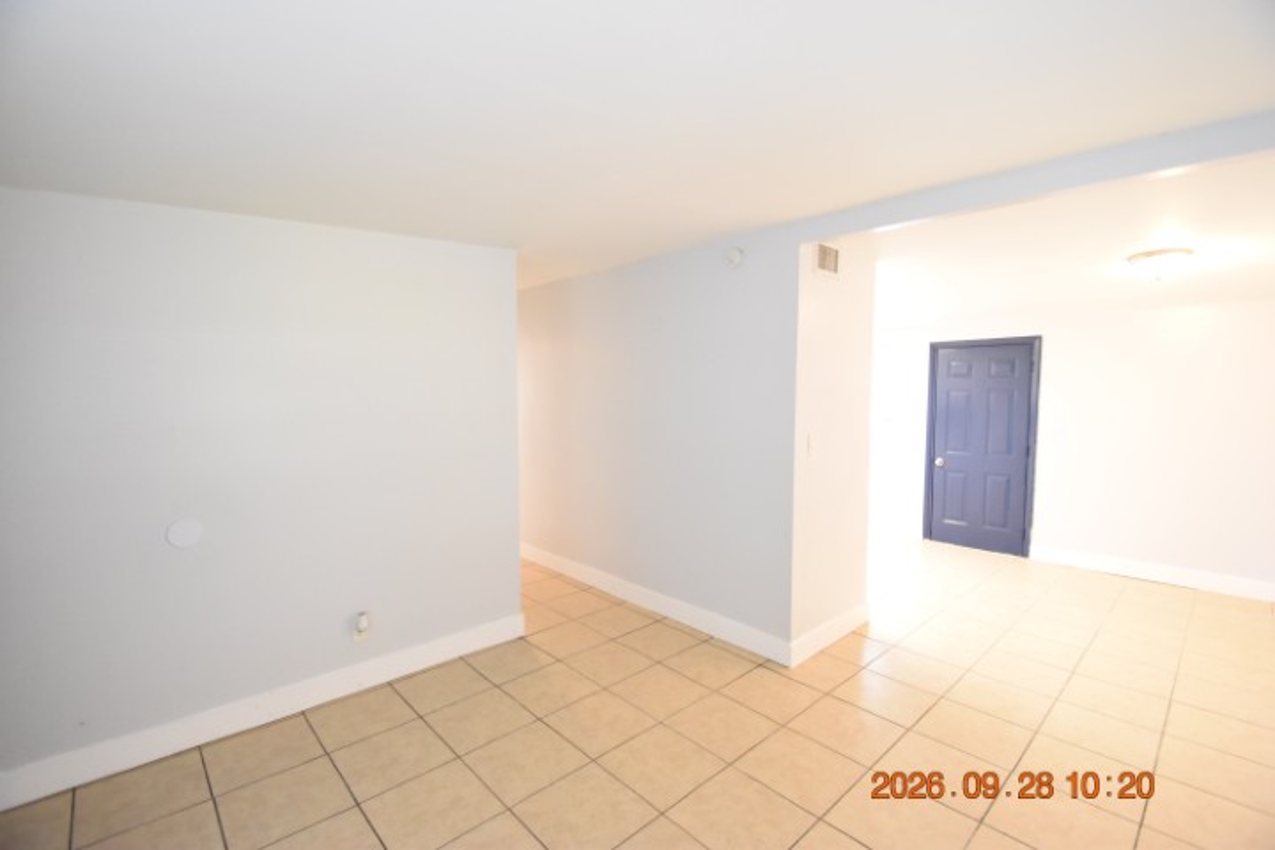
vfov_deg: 77.3
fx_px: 531
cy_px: 425
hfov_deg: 100.4
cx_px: 638
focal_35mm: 15
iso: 3600
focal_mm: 10
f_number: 3.5
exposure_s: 1/60
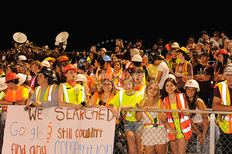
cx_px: 116
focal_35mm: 48
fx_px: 309
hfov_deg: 41.1
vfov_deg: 28.0
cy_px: 77
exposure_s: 1/60
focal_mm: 48
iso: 4000
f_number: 7.1
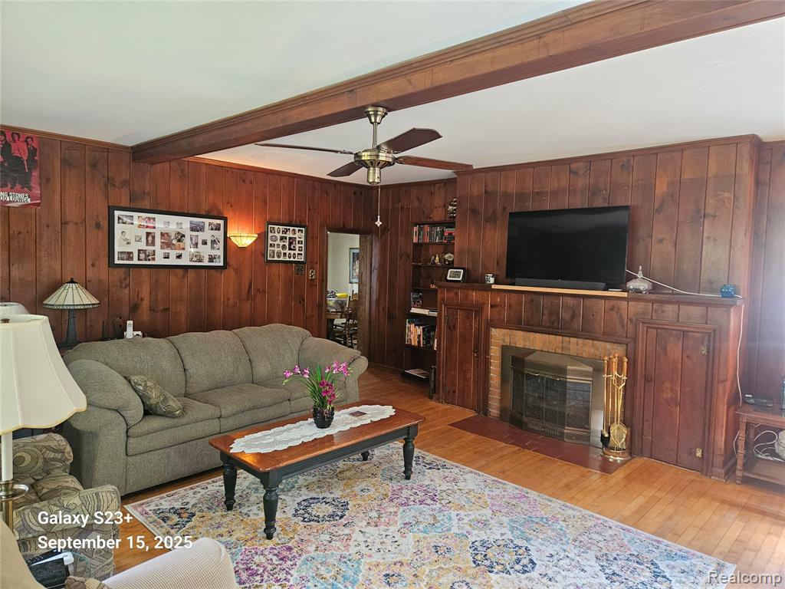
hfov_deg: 73.9
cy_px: 294
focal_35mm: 23
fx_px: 522
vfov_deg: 58.9
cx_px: 392
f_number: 1.8
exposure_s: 1/120
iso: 1000
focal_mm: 5.4
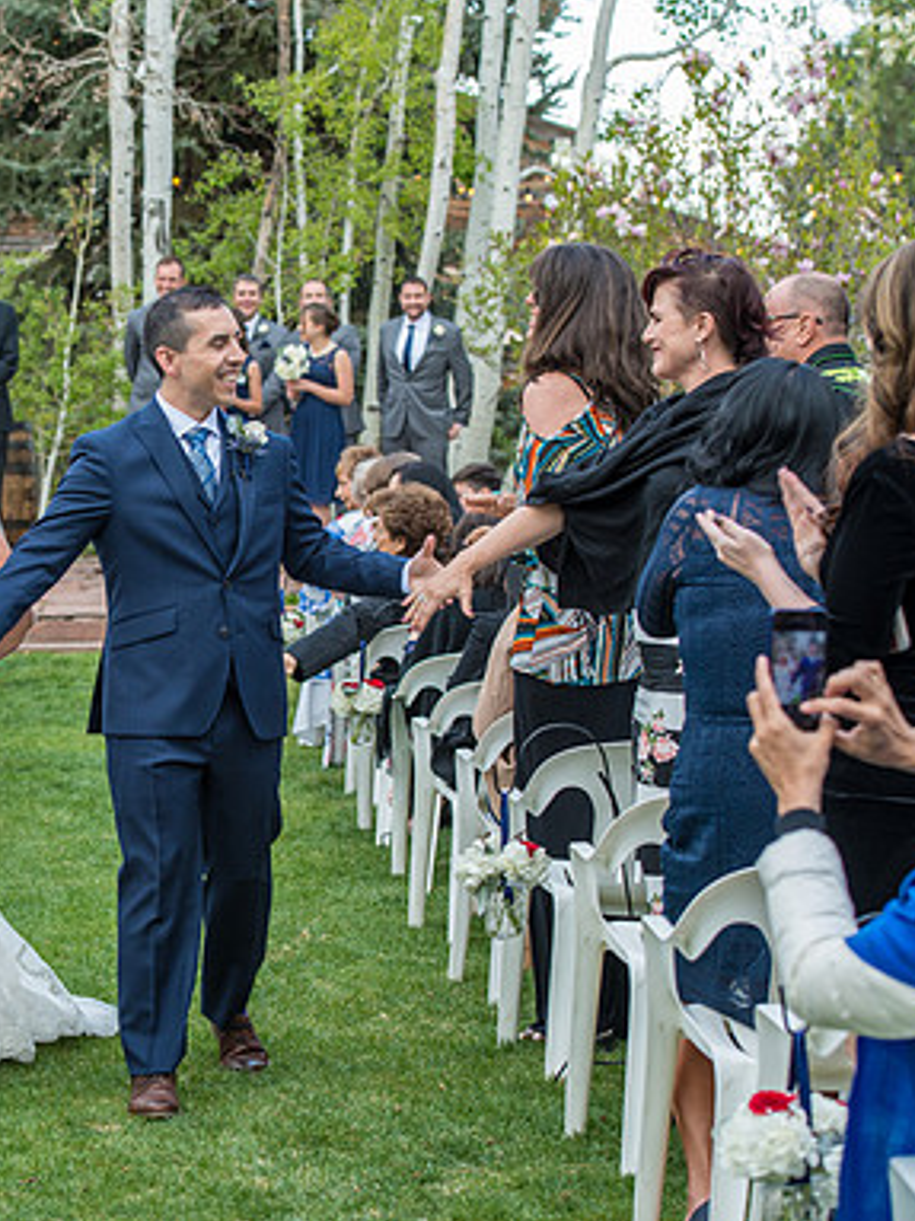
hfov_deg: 14.4
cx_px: 102
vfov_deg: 19.3
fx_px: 3597
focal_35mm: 102
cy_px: 610
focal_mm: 70
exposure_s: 1/200
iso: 400
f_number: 5
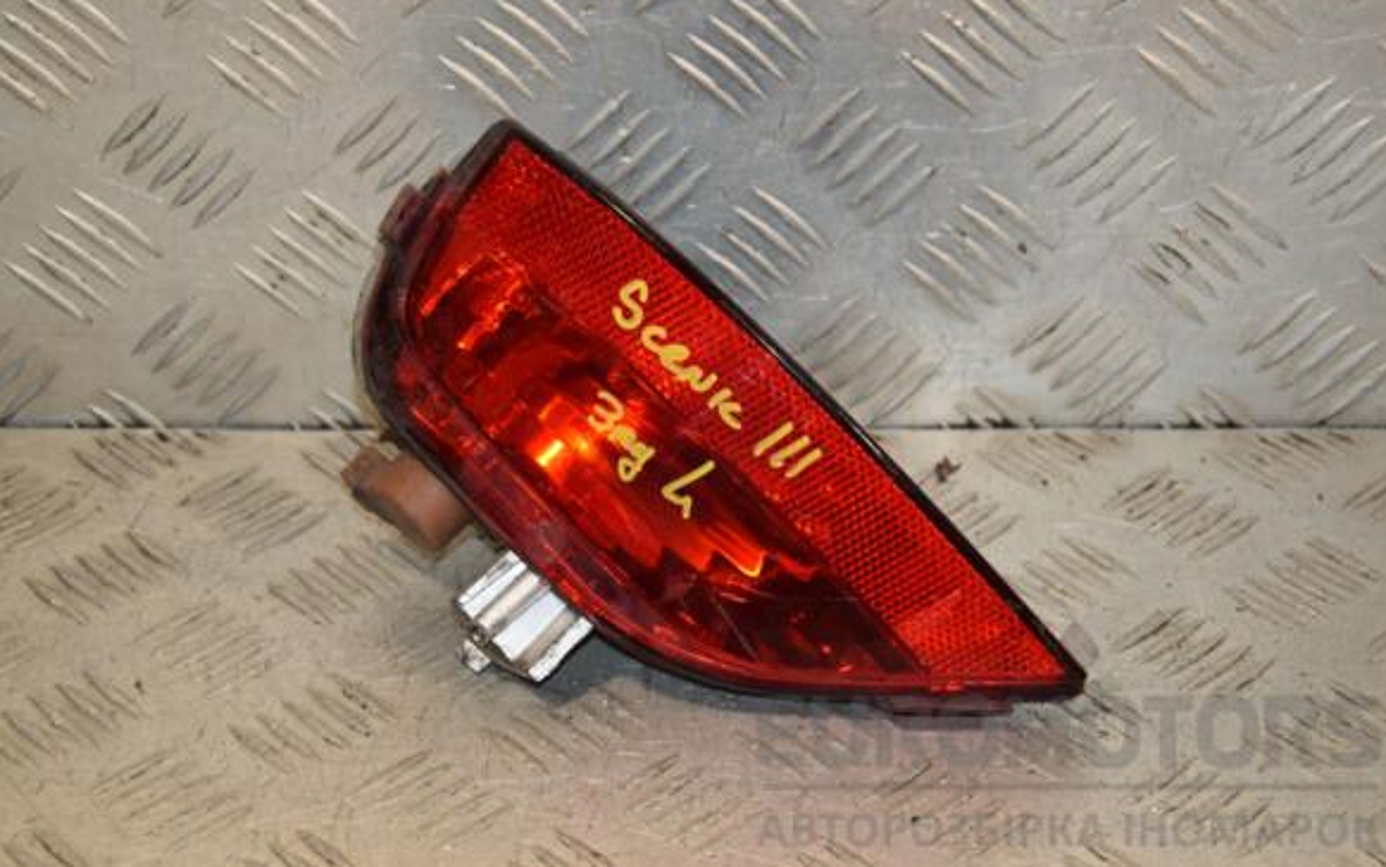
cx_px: 712
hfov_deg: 20.0
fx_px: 3929
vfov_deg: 12.6
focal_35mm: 104
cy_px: 414
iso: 800
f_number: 6.3
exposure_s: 1/200
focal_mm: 66
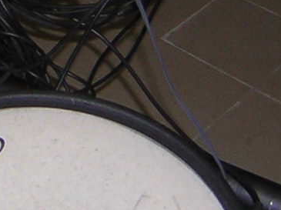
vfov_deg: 9.2
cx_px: 64
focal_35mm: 158
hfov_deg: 12.5
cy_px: -89
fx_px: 1281
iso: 50
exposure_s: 1/60.1
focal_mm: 4.7
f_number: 2.6
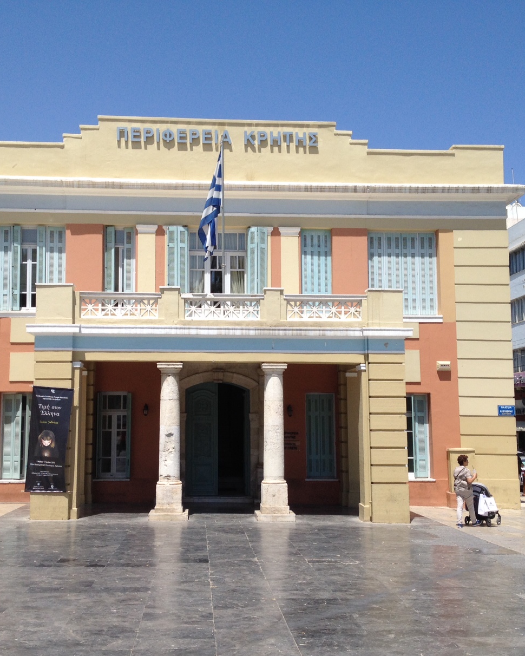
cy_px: 331
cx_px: 254
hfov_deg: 32.8
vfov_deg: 40.3
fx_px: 893
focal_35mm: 46
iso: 50
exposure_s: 1/2208
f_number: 2.4
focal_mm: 4.28
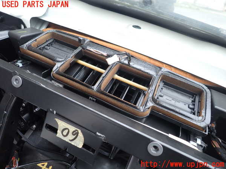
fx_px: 163
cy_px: 84
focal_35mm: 25
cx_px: 113
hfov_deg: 69.4
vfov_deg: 54.9
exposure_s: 1/60
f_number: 2
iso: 125
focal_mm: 4.5
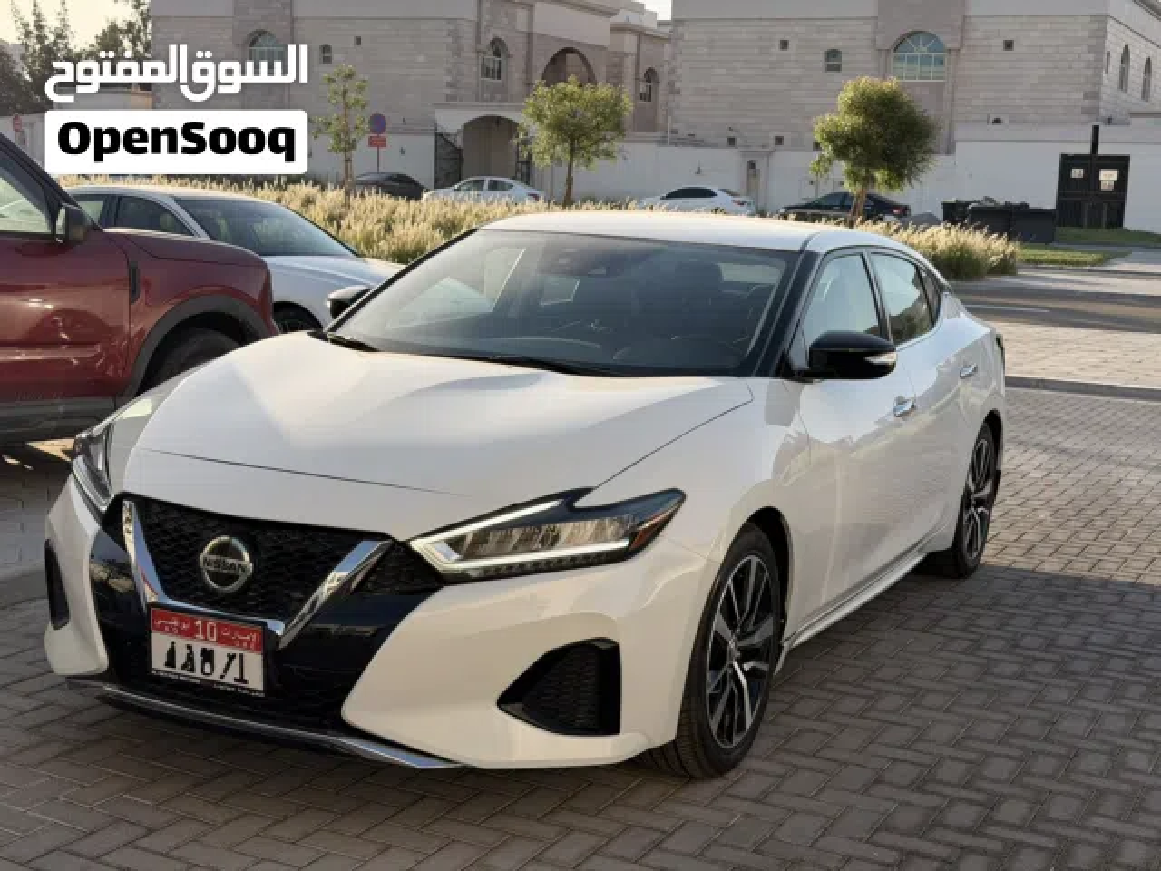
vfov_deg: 30.3
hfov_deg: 39.7
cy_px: 436
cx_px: 580
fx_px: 1610
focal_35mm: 48
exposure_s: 1/2667
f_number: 1.78
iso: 64
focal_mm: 6.76
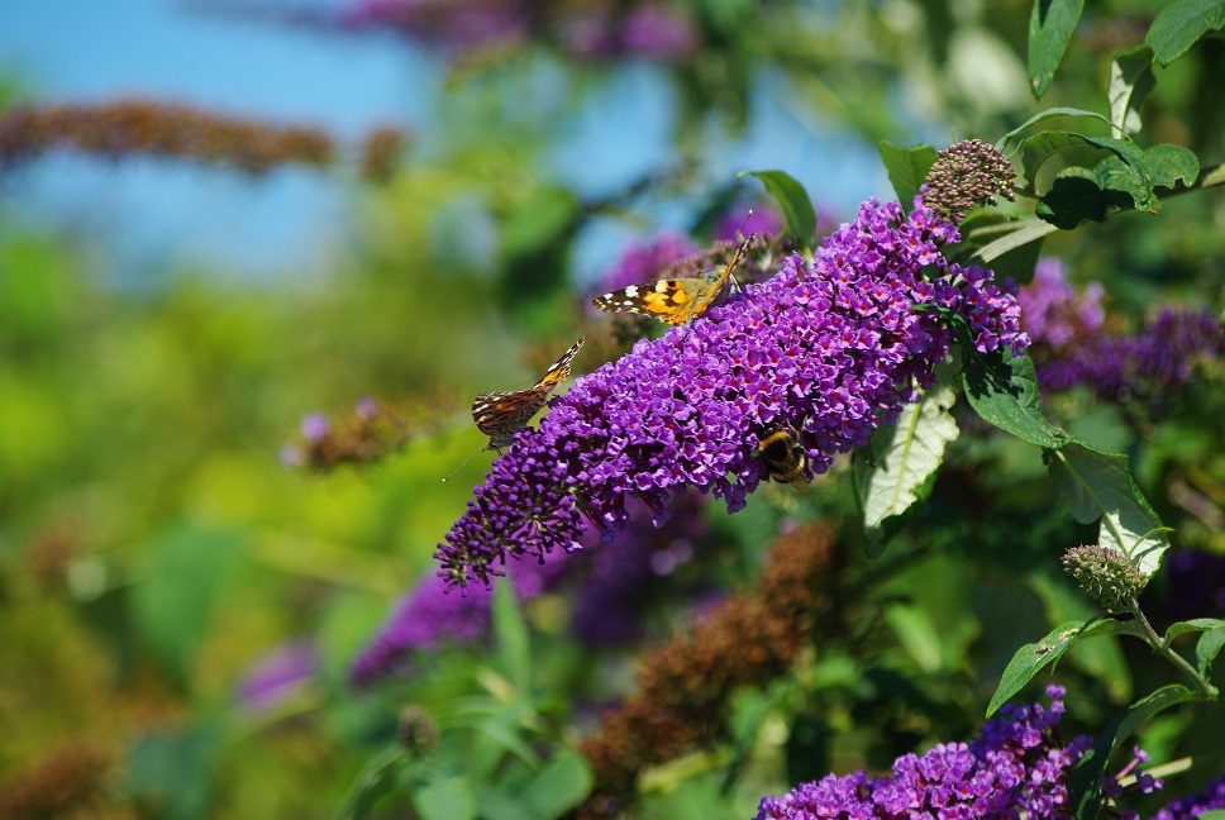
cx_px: 612
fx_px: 7052
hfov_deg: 9.9
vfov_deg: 6.7
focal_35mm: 207
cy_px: 410
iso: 100
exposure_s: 1/350
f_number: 6.7
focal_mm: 138
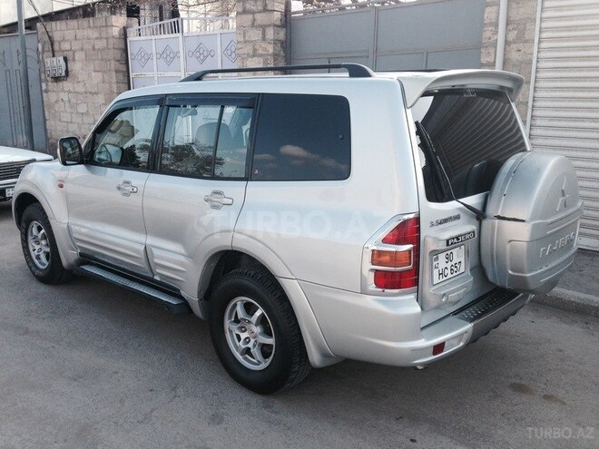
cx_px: 300
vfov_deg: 42.9
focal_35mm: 33
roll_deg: +0.2
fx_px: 571
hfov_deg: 55.4
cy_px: 224
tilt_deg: -12.0
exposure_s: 1/497
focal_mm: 4.12
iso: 50
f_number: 2.4
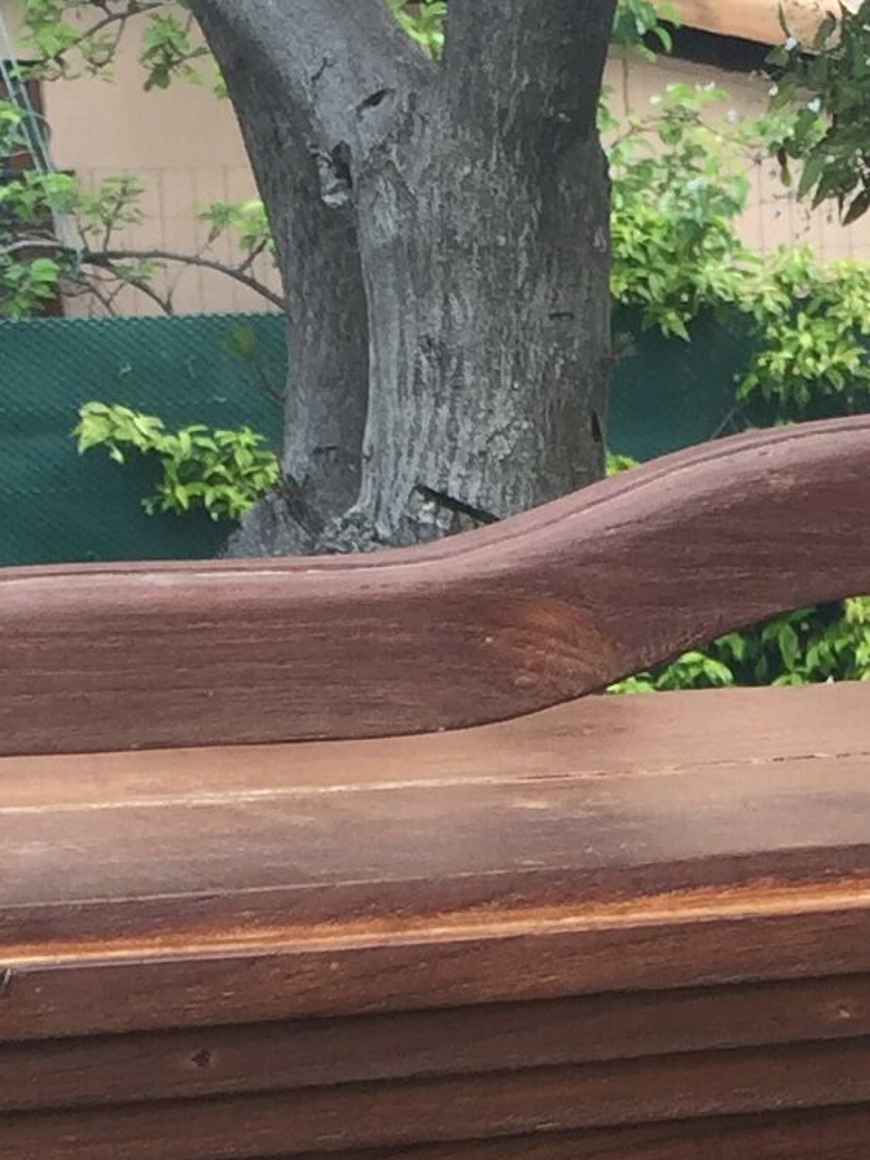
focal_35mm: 126
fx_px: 4224
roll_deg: +2.9
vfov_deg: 14.7
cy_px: 1691
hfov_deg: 11.7
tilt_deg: -17.3
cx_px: 766
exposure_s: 1/196
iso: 32
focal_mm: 4.15
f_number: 2.2
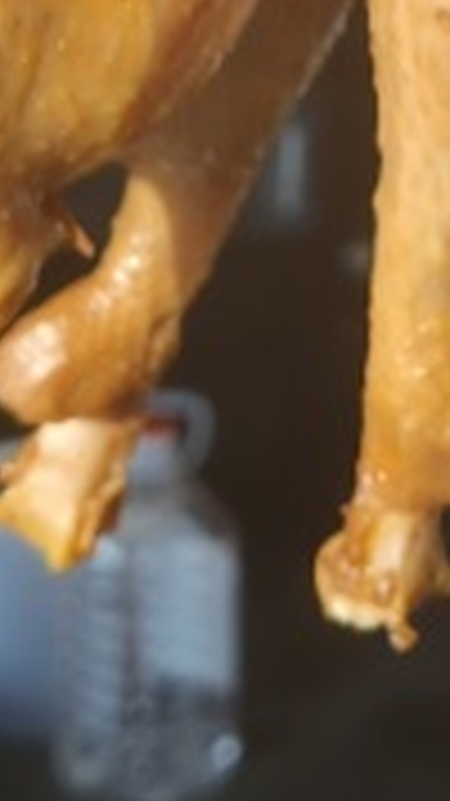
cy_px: -243
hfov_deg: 9.3
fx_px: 2697
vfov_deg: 16.0
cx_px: 657
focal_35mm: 127
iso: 80
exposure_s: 1/100
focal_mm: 4.84
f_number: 1.8
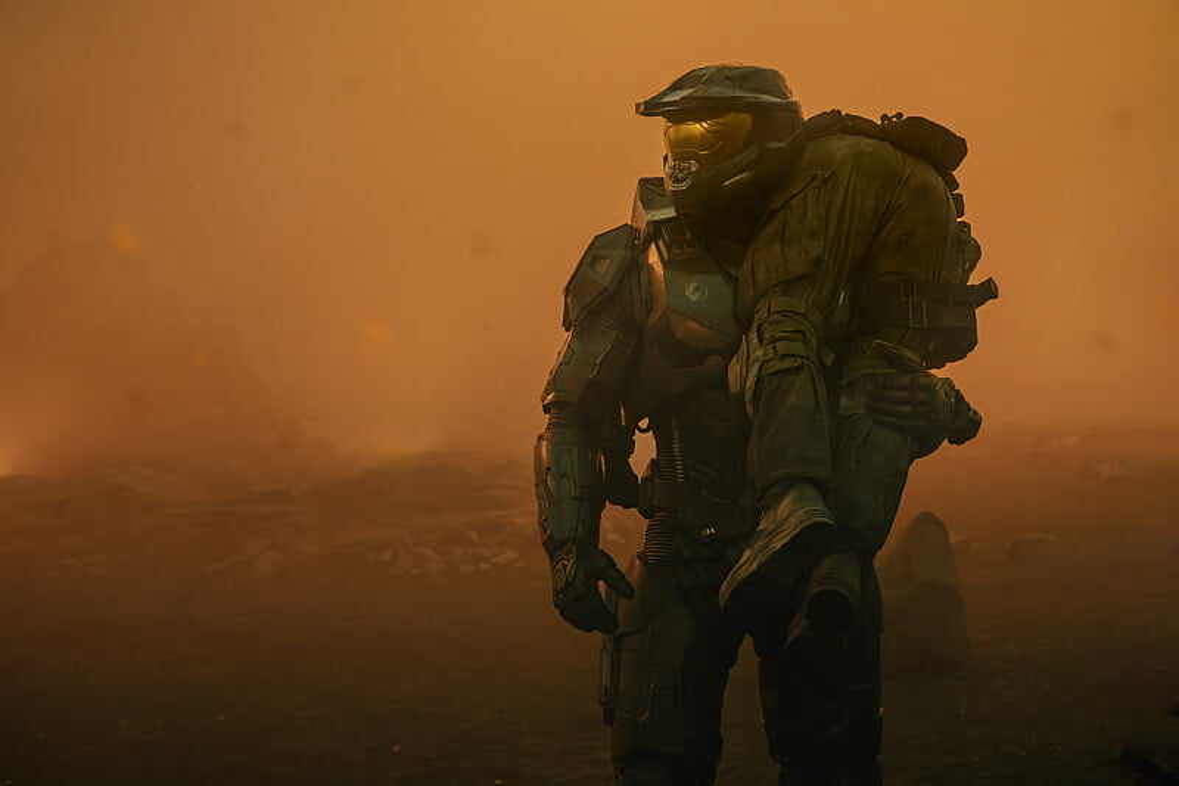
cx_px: 590
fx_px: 1604
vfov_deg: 27.5
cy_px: 393
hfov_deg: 40.4
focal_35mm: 49
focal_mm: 49
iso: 6400
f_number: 4.5
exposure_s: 1/250
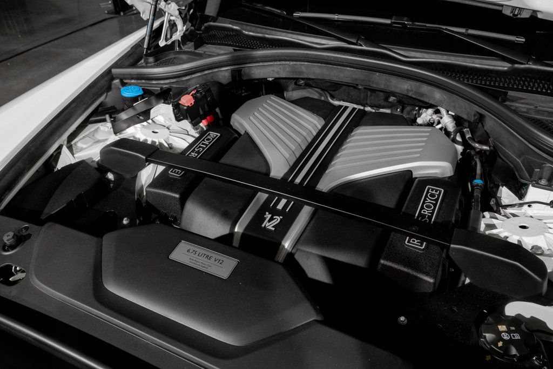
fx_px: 461
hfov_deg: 61.9
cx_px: 276
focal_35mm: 30
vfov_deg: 43.6
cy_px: 184
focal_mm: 30
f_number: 9
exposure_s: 1/125
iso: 400
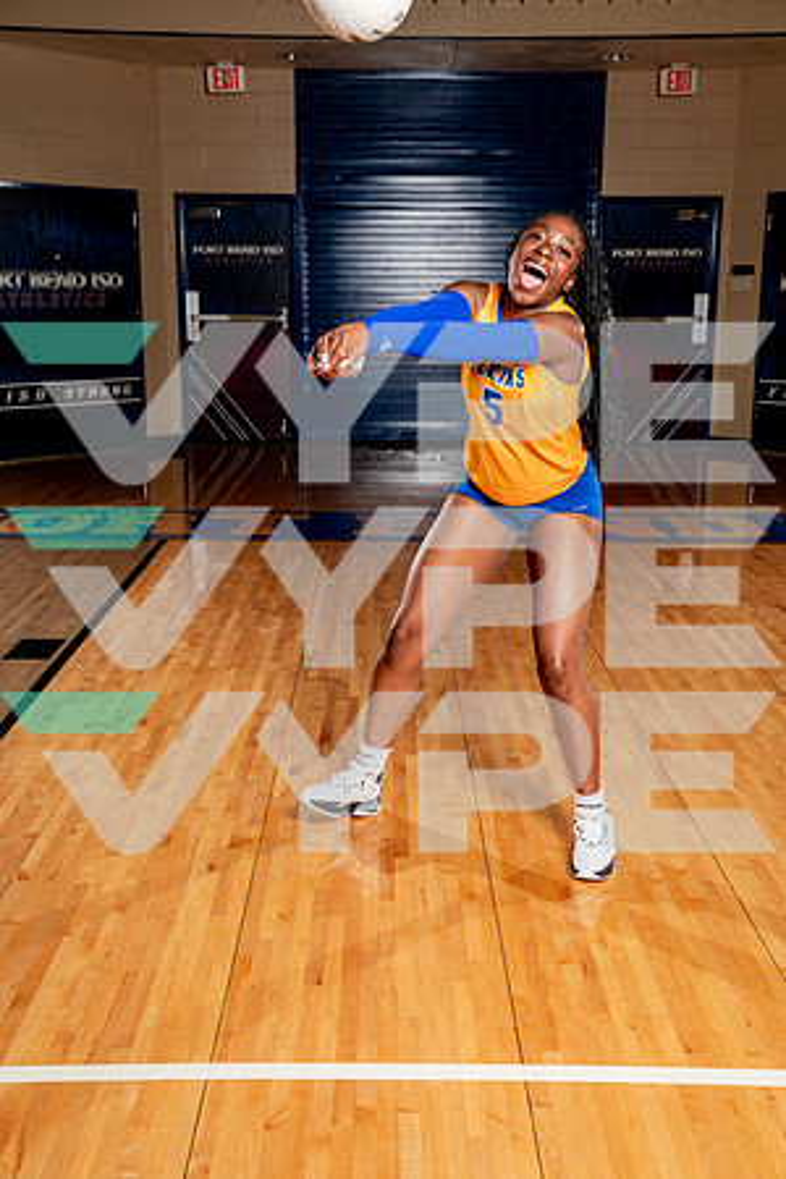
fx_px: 1343
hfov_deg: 32.6
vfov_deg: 47.4
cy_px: 590
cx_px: 393
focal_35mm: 41
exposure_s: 1/250
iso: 200
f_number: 5.6
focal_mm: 41
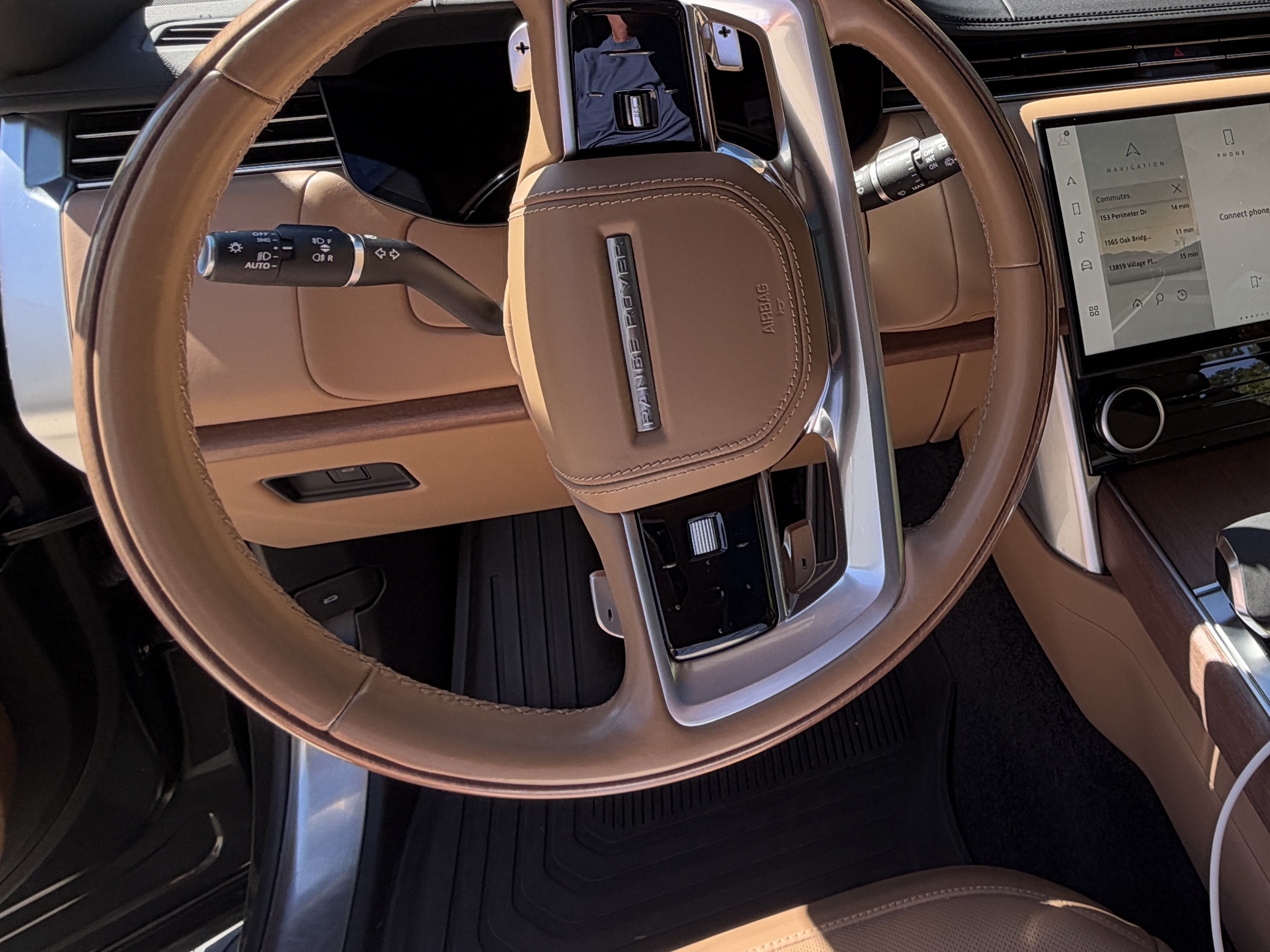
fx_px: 991
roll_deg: +0.4
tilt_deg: -21.3
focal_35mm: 27
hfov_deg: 59.9
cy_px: 201
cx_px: 1024
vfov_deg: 48.7
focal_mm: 2.22
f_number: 2.2
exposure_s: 1/150
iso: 32
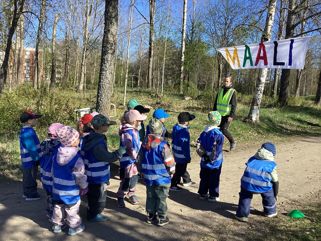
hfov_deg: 58.4
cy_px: 120
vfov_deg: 45.4
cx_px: 160
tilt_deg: -5.0
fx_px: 287
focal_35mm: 31
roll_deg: -3.3
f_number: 2.4
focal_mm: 3.3
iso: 25
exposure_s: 1/702
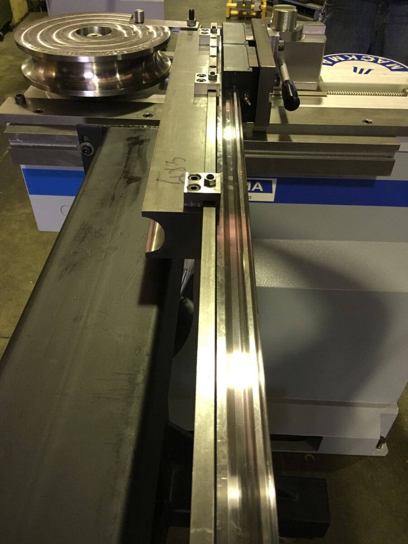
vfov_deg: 61.7
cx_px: 204
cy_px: 272
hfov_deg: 48.2
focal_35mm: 29
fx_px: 456
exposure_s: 1/33
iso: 160
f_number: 2.2
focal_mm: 4.15
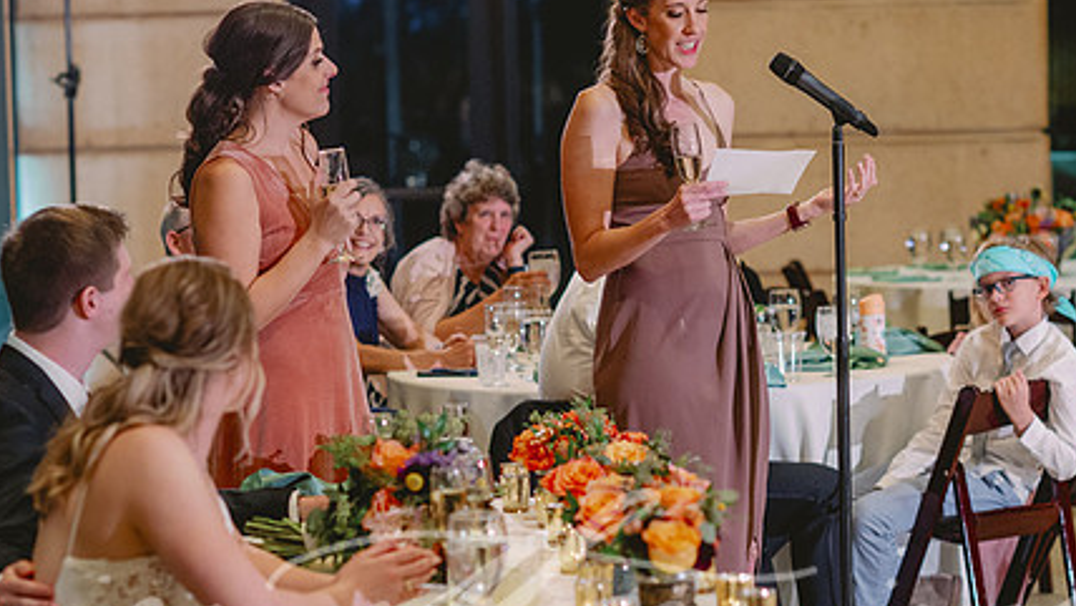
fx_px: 3453
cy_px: 346
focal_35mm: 121
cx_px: 515
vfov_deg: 10.0
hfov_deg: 17.7
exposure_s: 1/160
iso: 2000
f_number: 2.8
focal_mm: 85
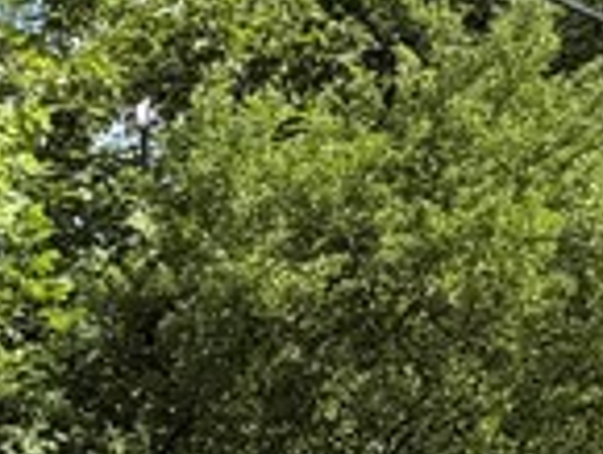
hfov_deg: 18.3
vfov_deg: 14.8
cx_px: -208
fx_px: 1726
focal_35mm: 99
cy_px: 417
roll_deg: +4.4
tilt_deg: +15.9
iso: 40
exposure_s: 1/502
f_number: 2.2
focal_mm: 2.22
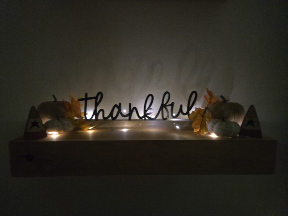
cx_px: 144
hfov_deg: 73.9
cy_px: 108
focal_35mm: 23
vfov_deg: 58.9
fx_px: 191
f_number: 1.8
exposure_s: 1/15
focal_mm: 5.4
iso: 2000
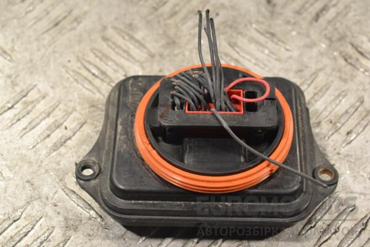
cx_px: 185
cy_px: 124
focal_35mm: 82
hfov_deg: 24.6
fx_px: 848
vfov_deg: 16.6
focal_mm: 55
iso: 3200
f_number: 9
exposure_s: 1/320
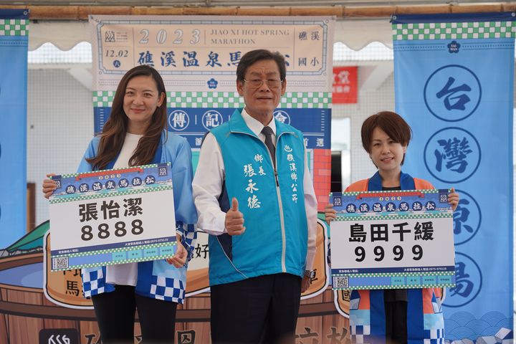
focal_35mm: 73
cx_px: 258
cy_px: 172
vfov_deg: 18.7
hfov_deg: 27.7
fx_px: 1046
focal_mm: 73
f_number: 4.5
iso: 100
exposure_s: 1/250
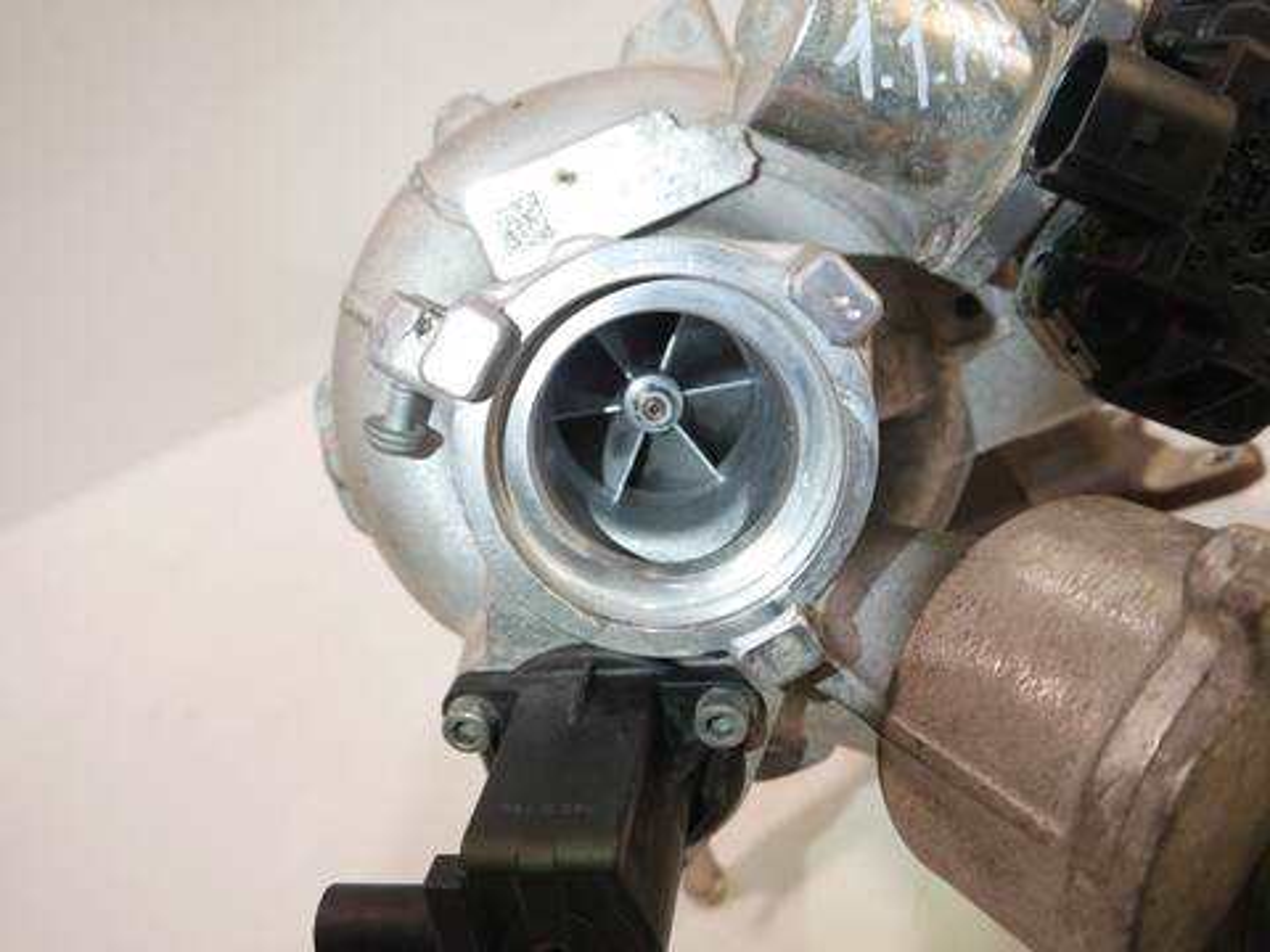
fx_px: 1174
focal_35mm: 32
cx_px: 635
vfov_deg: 44.2
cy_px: 476
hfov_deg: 56.8
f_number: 3.8
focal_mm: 16
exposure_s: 1/60
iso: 500
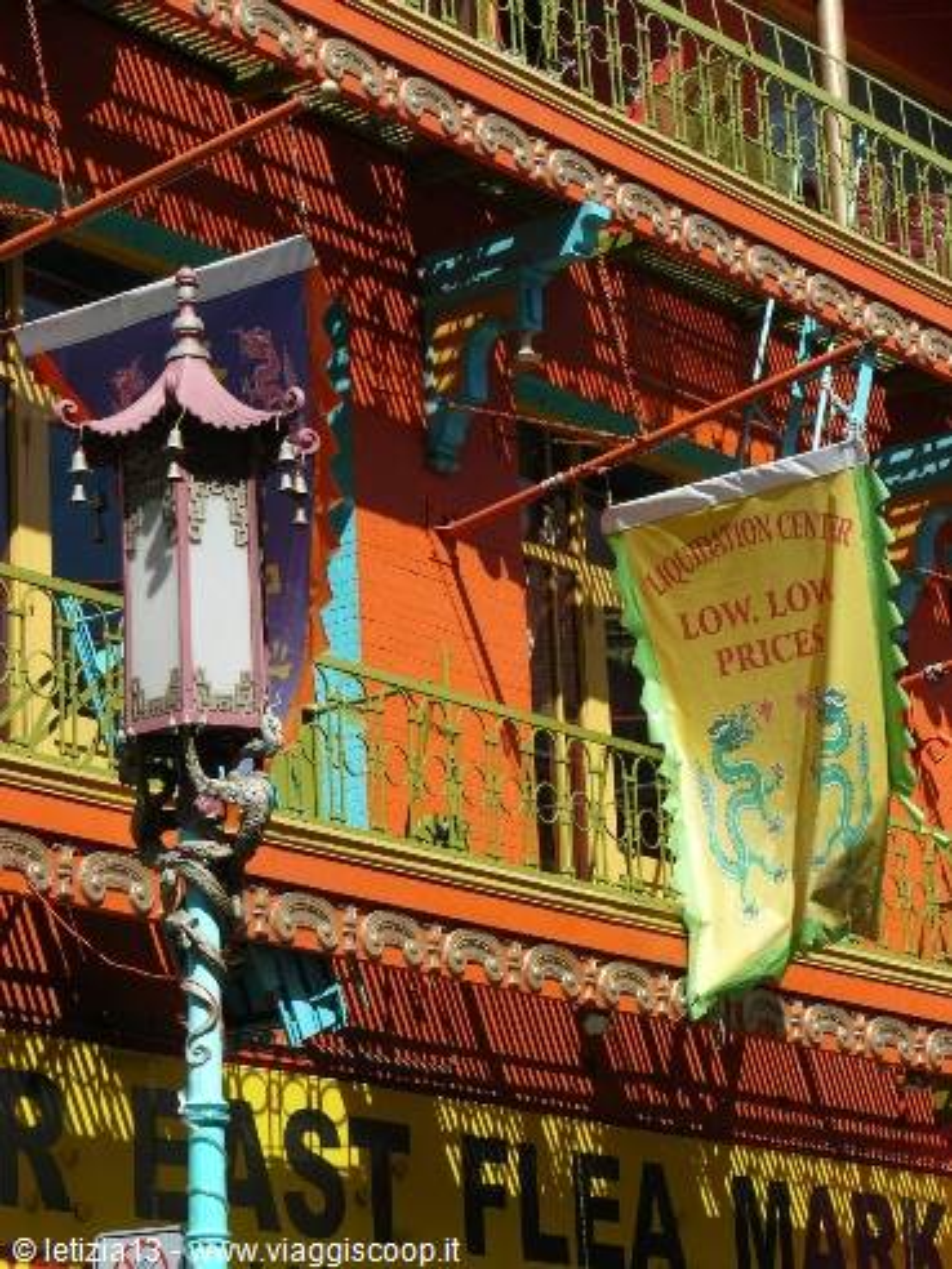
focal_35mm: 106
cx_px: 476
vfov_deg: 18.5
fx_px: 3887
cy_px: 634
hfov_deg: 14.0
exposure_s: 1/320
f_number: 5.6
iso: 100
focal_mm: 17.7
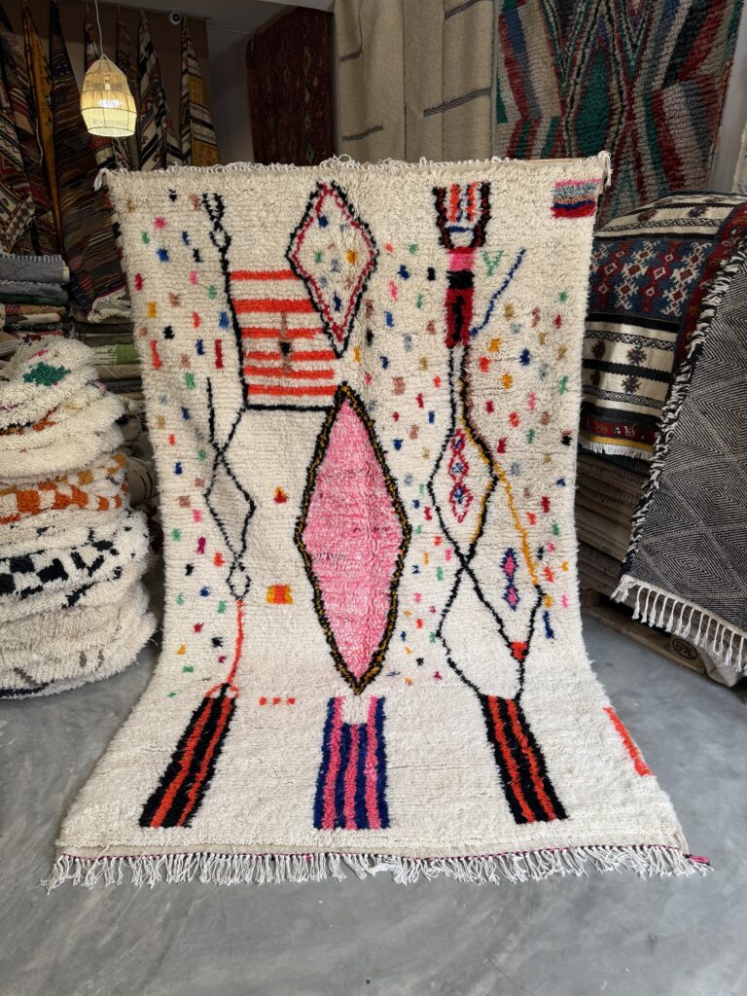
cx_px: 374
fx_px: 691
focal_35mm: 24
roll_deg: +0.9
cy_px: 498
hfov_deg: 56.8
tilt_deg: -18.2
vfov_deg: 71.6
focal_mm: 6.76
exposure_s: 1/272
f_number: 1.78
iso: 64
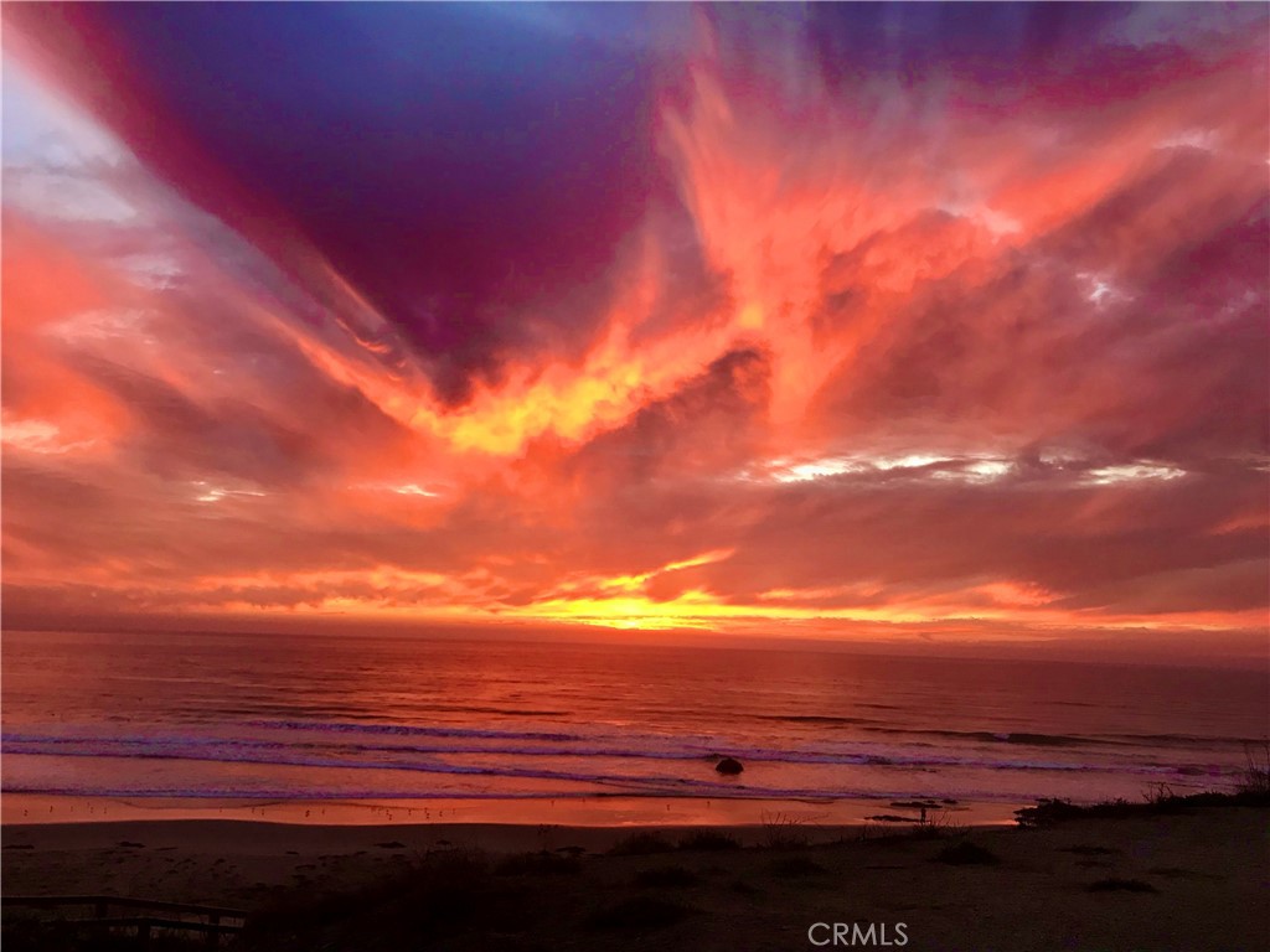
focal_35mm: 28
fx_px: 1027
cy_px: 476
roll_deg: -2.7
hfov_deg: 63.4
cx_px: 635
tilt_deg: +10.6
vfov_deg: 49.7
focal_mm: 3.99
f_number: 1.8
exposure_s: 1/40
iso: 25
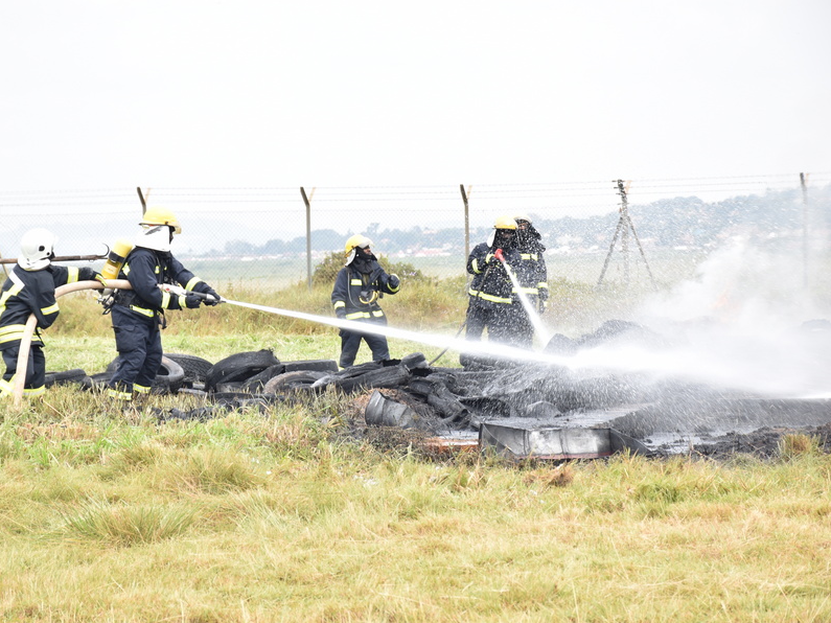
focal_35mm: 147
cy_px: 312
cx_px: 367
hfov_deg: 13.4
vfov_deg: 10.1
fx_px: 3528
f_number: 7.1
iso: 100
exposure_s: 1/125
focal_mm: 90
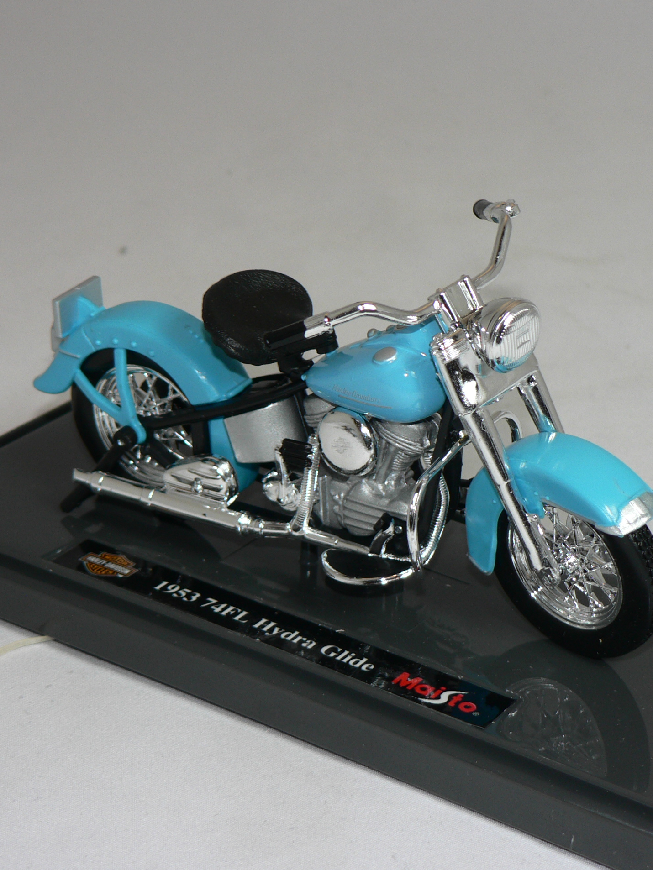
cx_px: 402
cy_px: 435
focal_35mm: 94
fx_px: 2364
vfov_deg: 20.9
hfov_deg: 15.7
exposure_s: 1/60
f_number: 3.2
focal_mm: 11.6
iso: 80
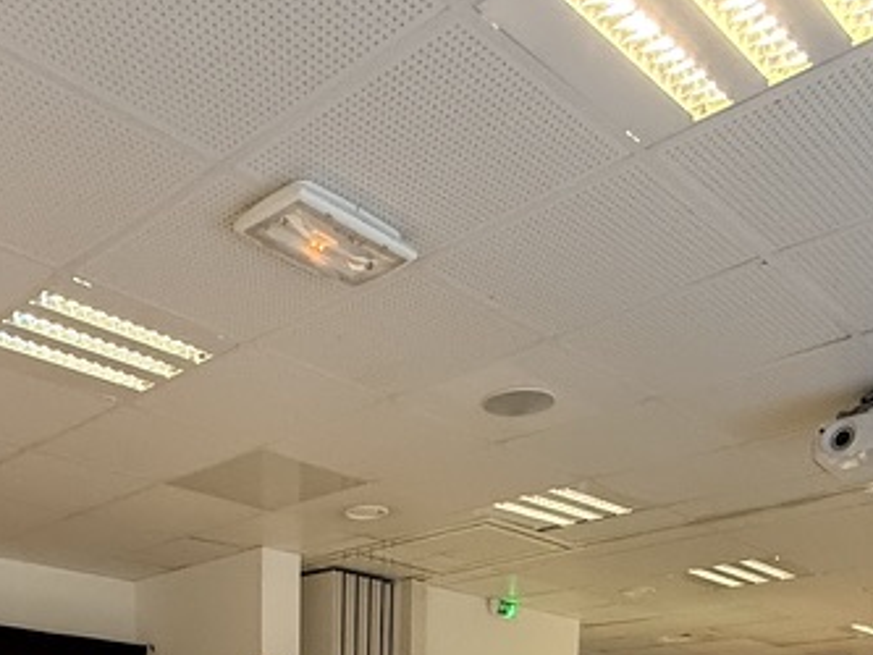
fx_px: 1085
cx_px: 278
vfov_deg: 25.3
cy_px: 985
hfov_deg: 43.1
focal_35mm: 43
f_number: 2.2
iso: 320
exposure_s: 1/50
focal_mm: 2.22
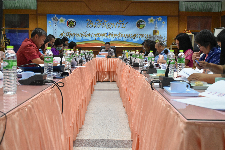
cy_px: 75
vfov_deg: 28.1
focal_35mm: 48
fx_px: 300
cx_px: 112
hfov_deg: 41.1
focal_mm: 32
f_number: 6.3
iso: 3200
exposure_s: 1/160
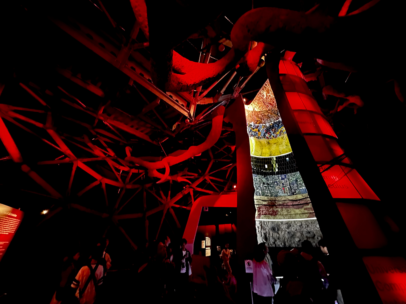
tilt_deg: +29.1
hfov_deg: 102.1
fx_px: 164
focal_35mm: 14
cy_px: 152
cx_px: 203
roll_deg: -1.3
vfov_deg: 85.7
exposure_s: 1/40
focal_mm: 2.22
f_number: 2.2
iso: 1250
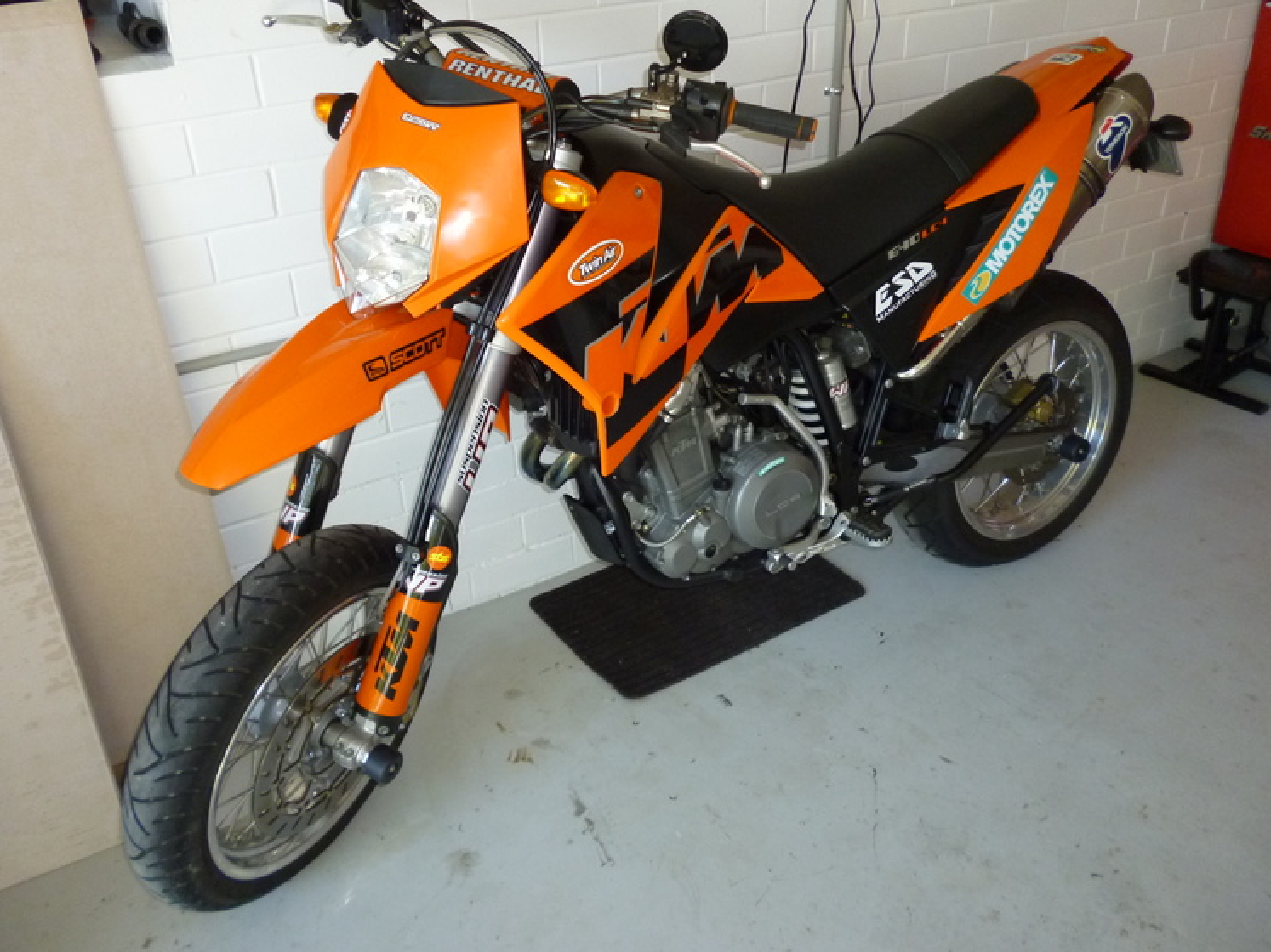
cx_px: 621
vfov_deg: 46.8
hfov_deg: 60.0
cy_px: 445
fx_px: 1101
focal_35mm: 30
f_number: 3.1
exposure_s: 1/60
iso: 250
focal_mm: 5
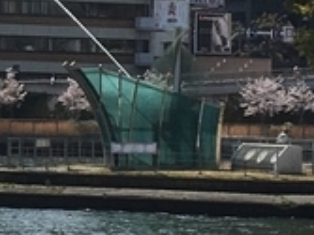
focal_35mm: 208
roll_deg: -1.3
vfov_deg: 7.1
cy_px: 39
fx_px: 1885
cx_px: -284
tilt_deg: +1.4
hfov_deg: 9.0
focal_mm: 4.15
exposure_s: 1/3497
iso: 25
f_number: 2.2
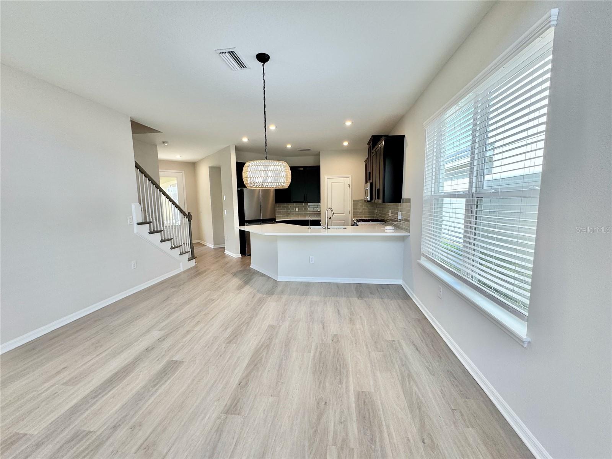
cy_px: 230
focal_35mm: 14
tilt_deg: -8.8
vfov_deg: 85.7
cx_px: 306
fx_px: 248
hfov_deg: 102.1
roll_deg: +1.2
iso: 100
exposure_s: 1/120
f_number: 2.2
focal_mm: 2.22
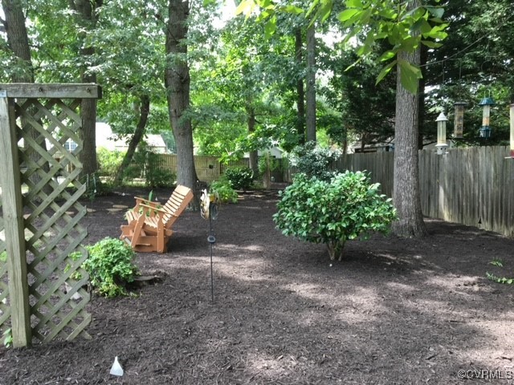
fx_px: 431
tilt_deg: -4.9
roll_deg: +0.0
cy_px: 192
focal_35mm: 29
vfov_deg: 48.2
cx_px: 257
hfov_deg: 61.7
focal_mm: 4.15
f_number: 2.2
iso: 40
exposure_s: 1/120
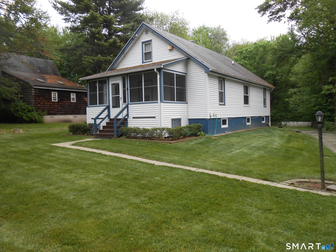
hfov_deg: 67.3
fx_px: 252
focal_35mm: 26
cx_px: 168
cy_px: 126
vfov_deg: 53.1
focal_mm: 4.6
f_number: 3.5
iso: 80
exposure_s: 1/50
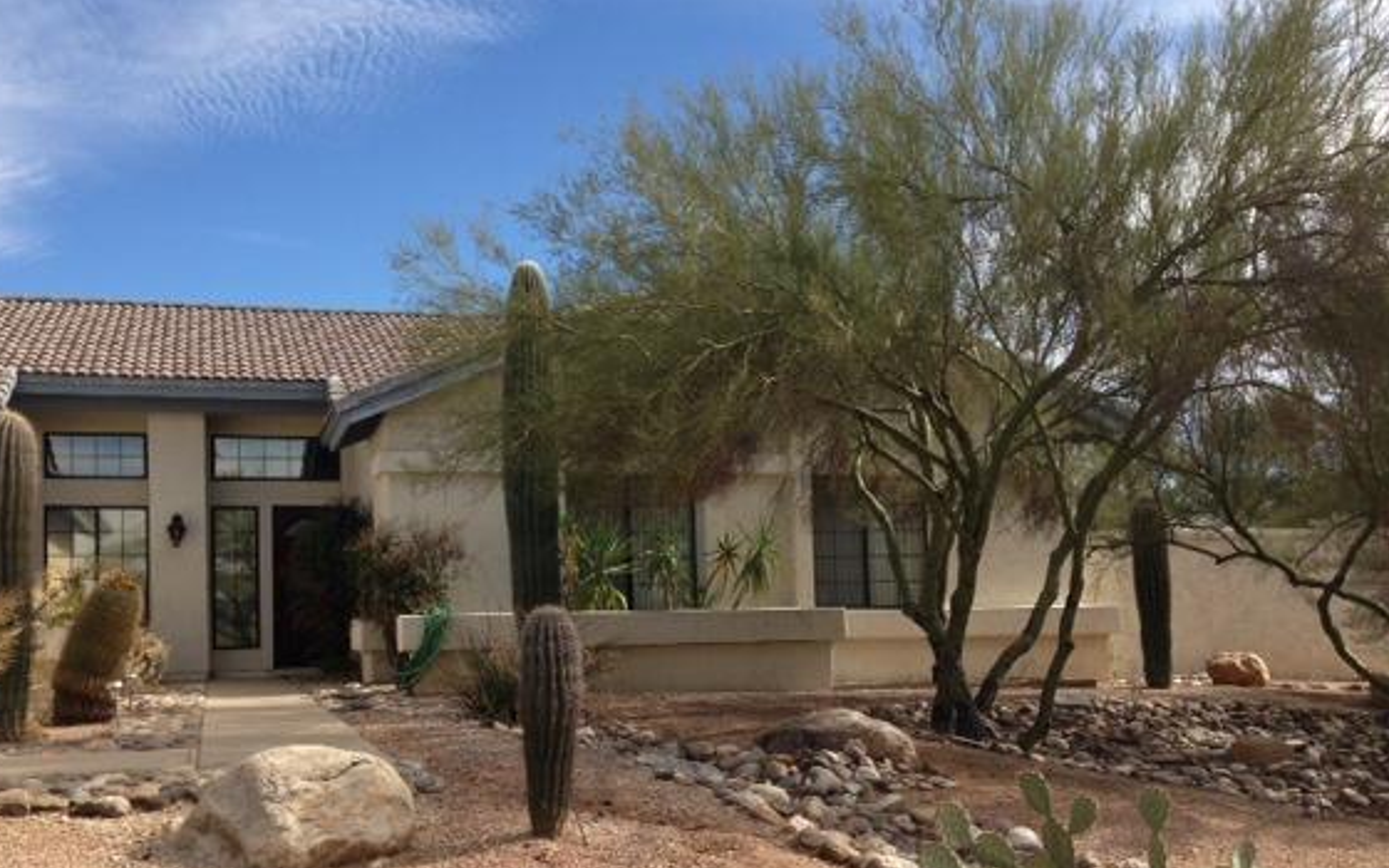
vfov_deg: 31.8
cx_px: 598
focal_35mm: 40
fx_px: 1514
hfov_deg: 49.1
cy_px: 551
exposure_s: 1/1182
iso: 50
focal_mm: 4.12
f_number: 2.4
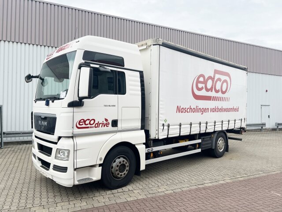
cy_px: 106
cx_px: 141
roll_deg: -0.8
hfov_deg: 67.3
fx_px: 212
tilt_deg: +0.7
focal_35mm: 26
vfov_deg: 53.1
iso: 50
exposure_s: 1/887
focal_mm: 5.7
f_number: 1.5
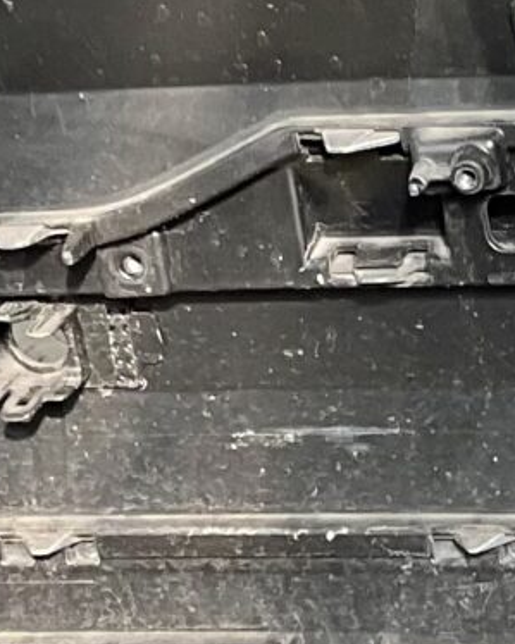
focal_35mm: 194
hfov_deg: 7.8
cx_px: 725
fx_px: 3698
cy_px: 573
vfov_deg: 9.9
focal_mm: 3
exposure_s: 1/183
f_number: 1.8
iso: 16
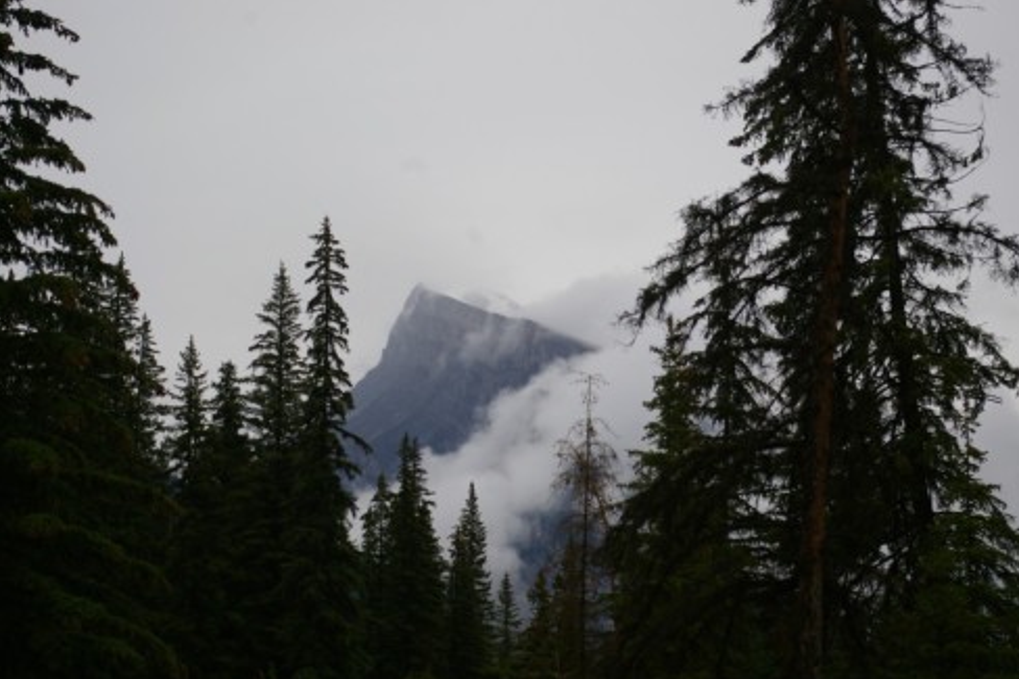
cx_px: 520
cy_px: 346
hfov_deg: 24.1
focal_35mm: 85
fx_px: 2391
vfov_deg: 16.2
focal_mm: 55
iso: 200
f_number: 8
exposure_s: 1/250
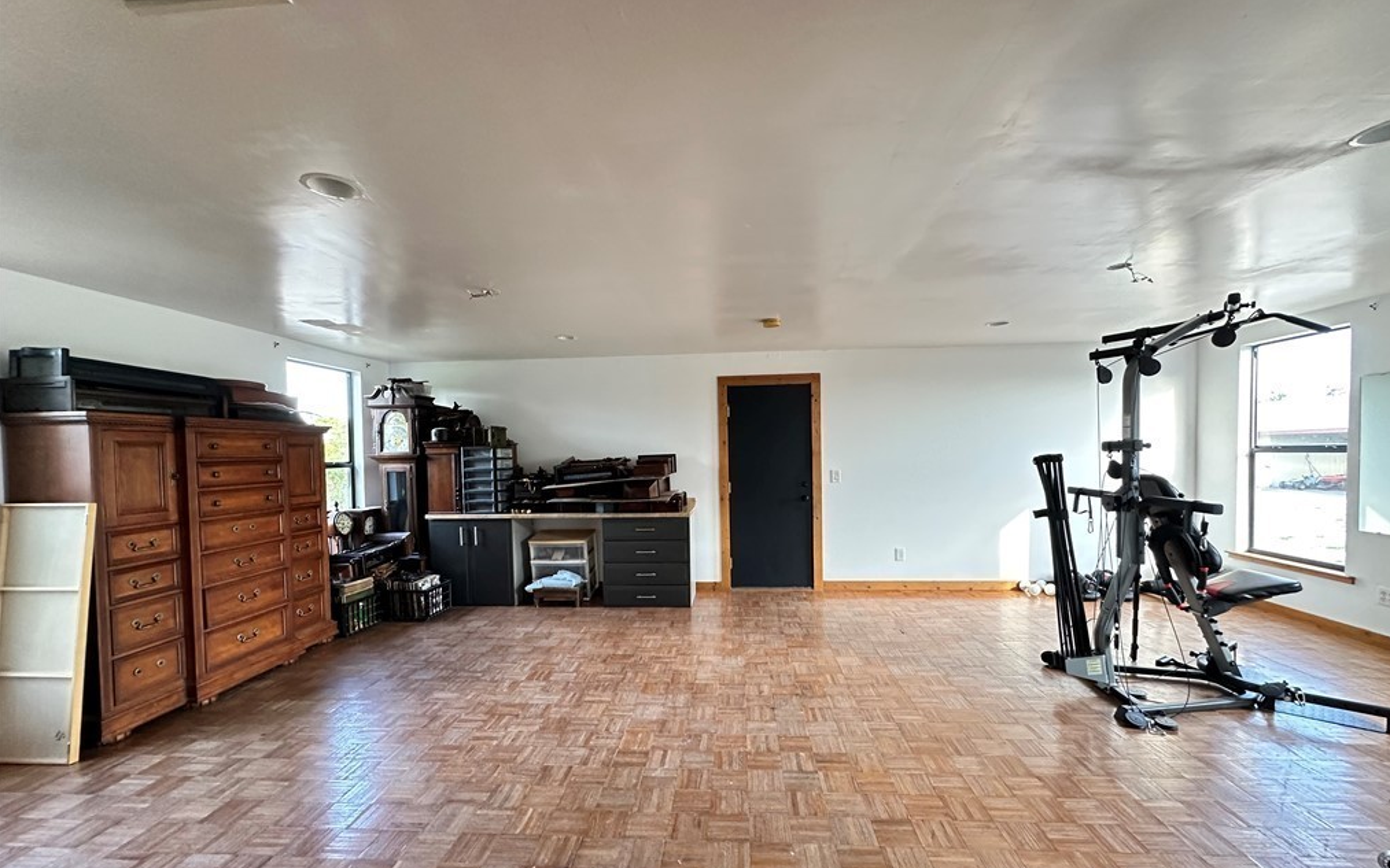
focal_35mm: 15
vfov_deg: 74.6
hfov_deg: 101.5
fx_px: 568
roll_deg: +0.2
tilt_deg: -2.7
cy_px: 470
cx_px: 700
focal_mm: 2.22
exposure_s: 1/60
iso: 320
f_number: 2.2
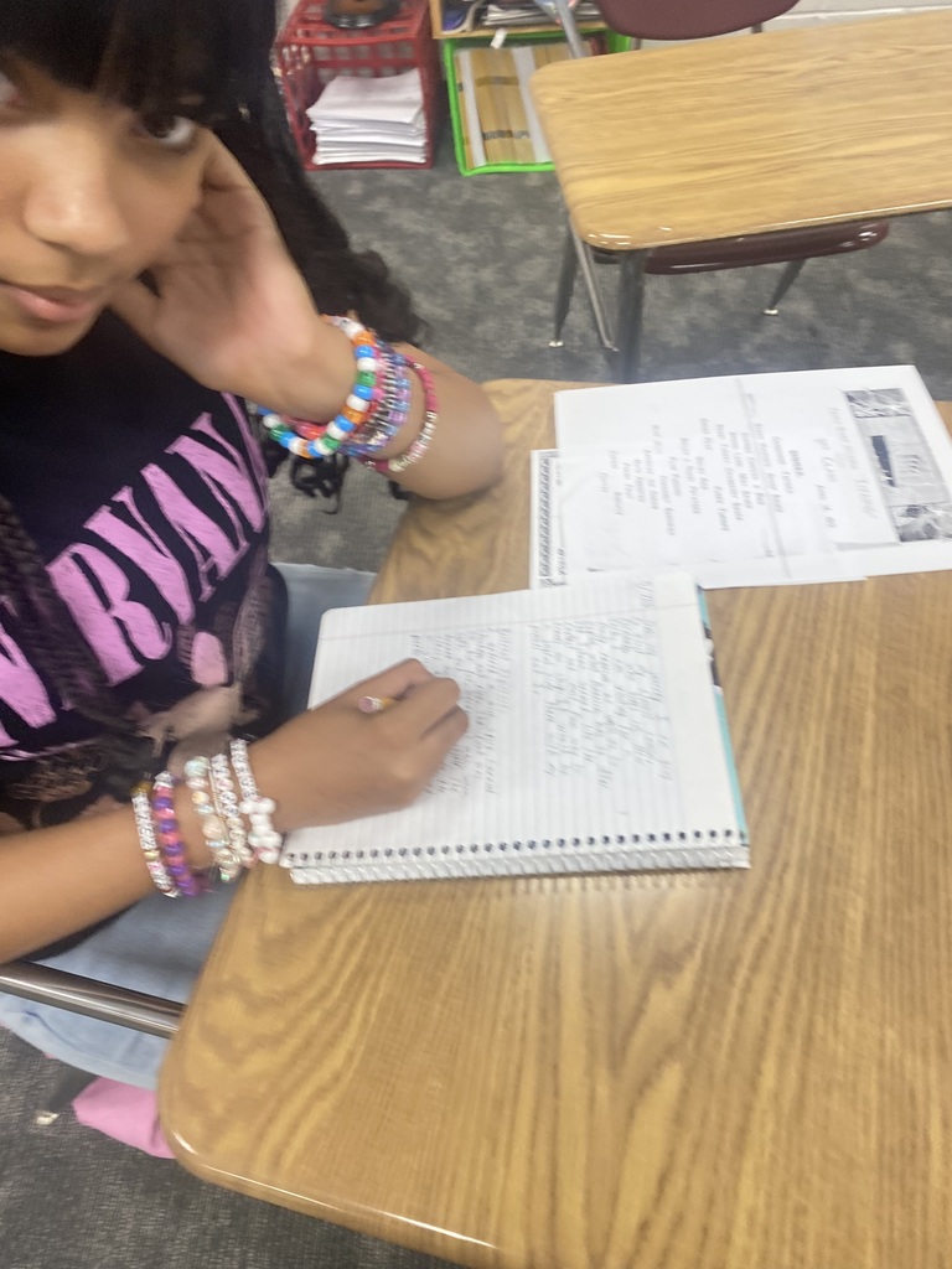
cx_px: 476
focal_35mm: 26
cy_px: 634
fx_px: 953
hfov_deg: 53.1
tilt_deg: -42.9
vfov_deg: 67.3
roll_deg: +21.9
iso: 100
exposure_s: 1/60
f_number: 1.8
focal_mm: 4.25
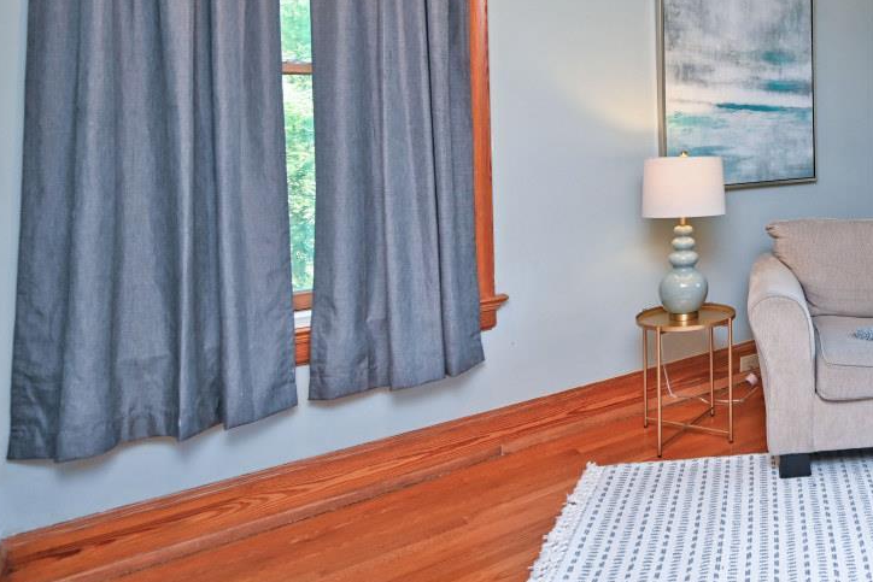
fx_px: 703
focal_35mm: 29
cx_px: 854
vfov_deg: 43.3
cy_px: 133
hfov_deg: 52.1
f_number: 4
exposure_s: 1/60
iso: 360
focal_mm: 14
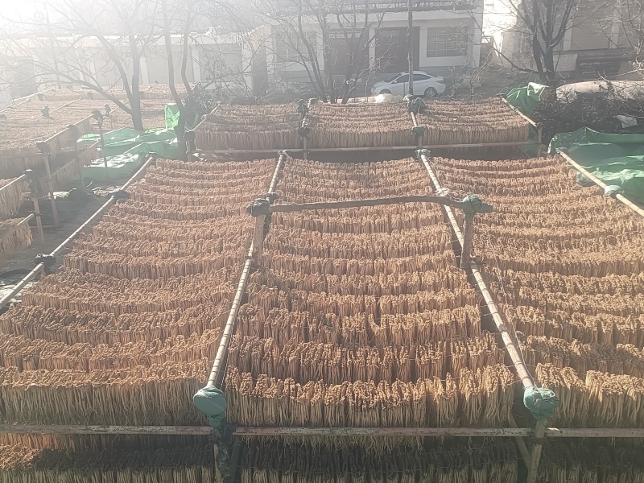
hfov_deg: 54.0
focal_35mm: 34
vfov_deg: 41.8
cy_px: 242
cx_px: 322
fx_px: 633
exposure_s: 1/222
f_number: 1.9
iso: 100
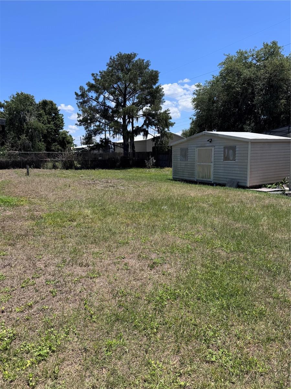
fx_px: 269
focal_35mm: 24
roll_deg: +1.1
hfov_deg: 56.8
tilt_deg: -9.5
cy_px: 194
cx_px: 146
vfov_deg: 71.6
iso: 80
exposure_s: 1/3802
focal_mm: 6.76
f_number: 1.78
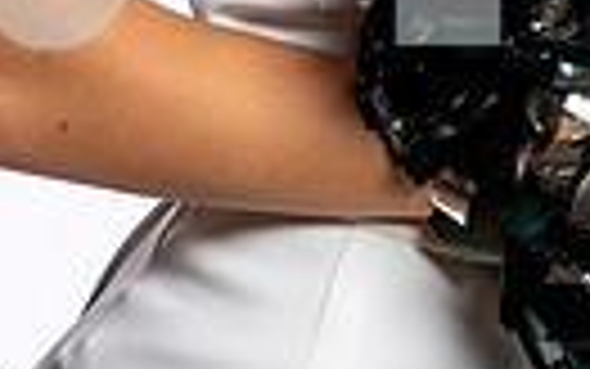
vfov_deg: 4.3
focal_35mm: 299
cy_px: -500
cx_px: 376
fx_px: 4810
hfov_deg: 7.0
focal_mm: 57
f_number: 8
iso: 125
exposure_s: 1/250
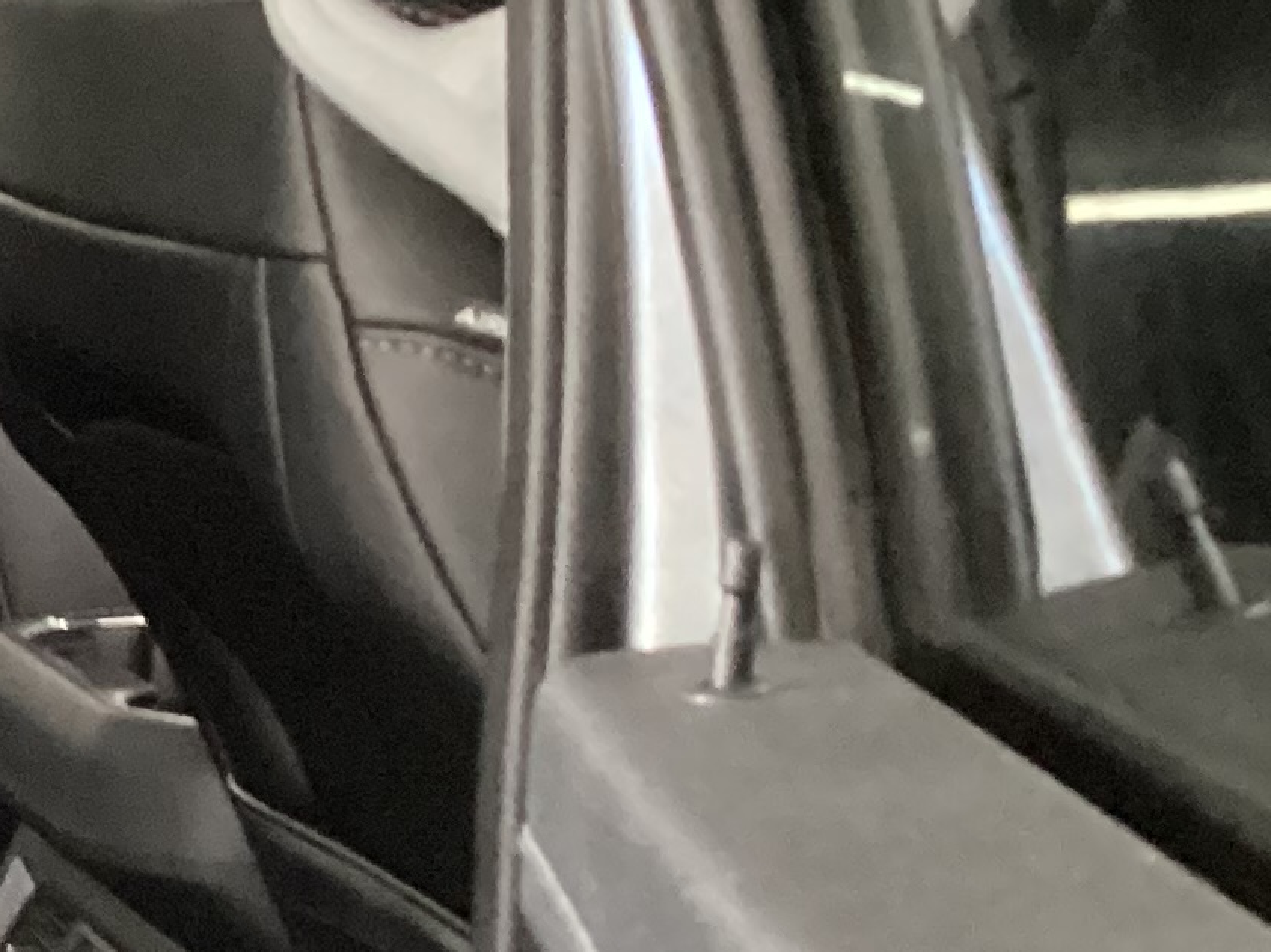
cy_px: 661
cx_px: -754
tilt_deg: -13.9
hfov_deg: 15.0
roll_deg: +0.5
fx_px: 4405
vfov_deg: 12.3
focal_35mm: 120
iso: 640
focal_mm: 3.3
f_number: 2.4
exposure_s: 1/17
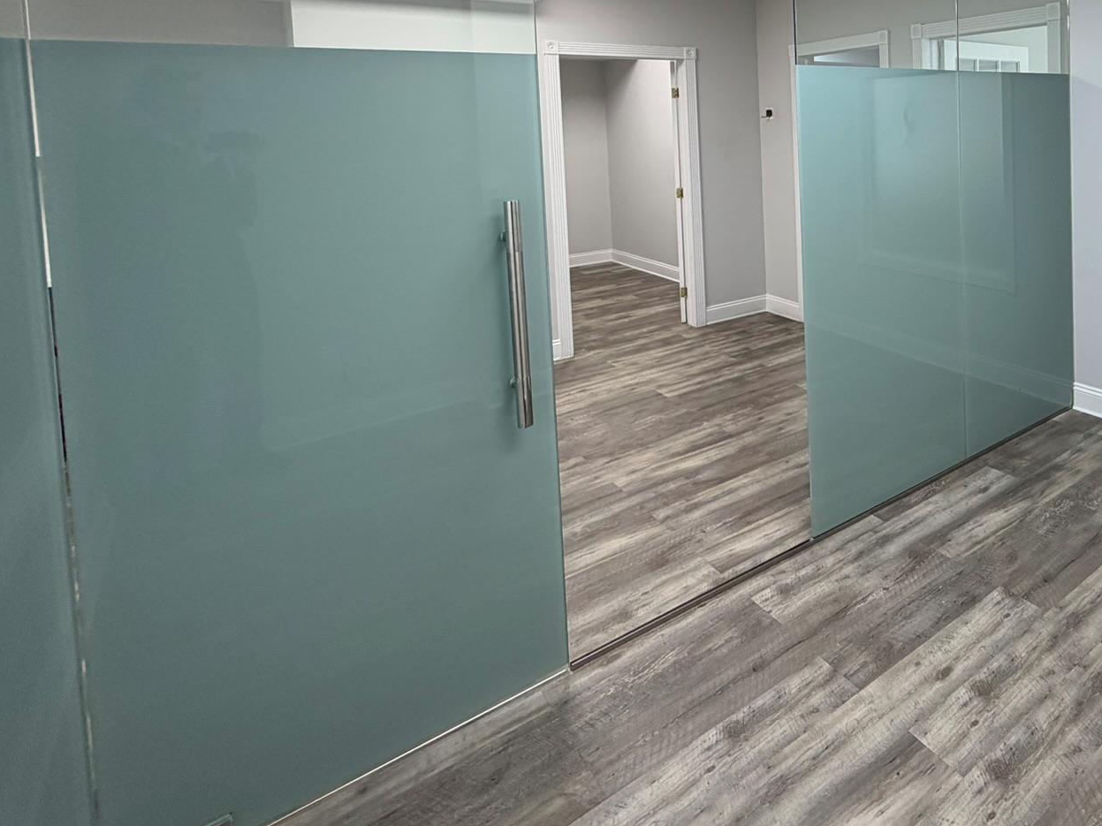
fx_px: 732
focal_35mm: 23
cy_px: 155
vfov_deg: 54.5
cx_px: 886
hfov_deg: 66.9
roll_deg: +1.8
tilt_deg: -2.2
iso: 160
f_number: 2.2
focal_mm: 2.22
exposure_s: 1/120
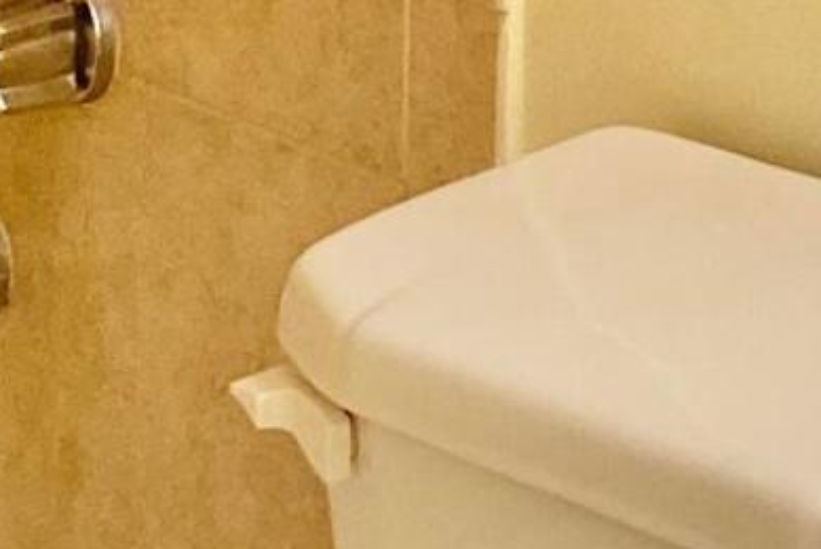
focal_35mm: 200
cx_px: 1969
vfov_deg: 6.4
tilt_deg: -4.3
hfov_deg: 9.2
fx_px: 4564
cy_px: -1014
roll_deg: -1.9
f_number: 1.8
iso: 125
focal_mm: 4.25
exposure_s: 1/120
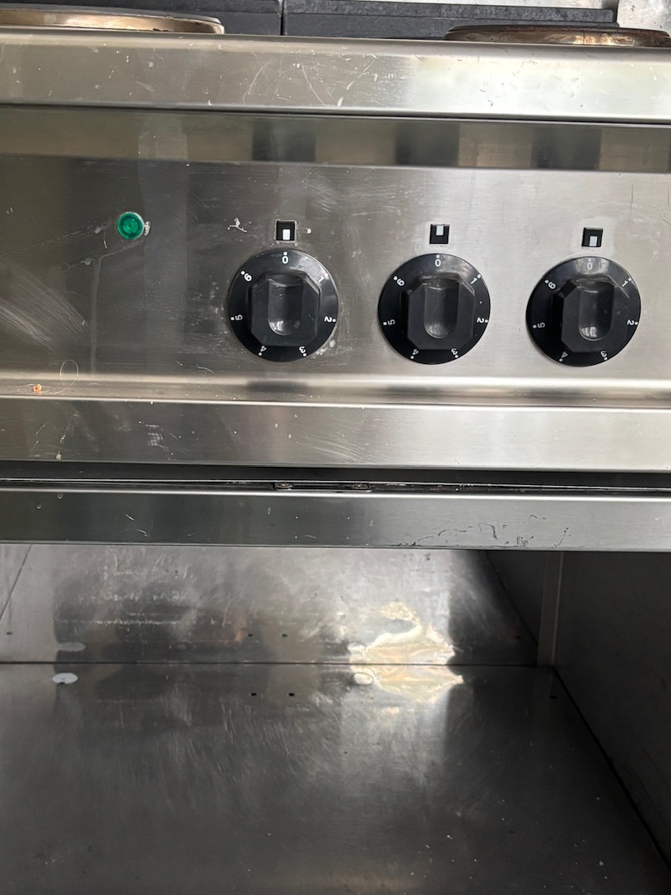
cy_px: 519
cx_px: 291
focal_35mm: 49
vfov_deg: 38.8
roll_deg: -2.2
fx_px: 1267
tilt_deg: -16.2
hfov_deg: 29.6
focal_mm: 5.96
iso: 400
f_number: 1.6
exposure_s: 1/60
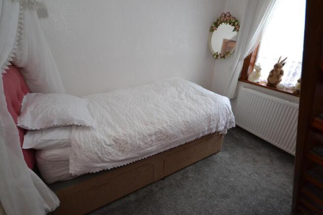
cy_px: 108
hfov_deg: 90.0
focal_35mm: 18
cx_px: 162
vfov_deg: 67.4
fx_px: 162
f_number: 4.5
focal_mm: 12
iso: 1600
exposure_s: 1/60
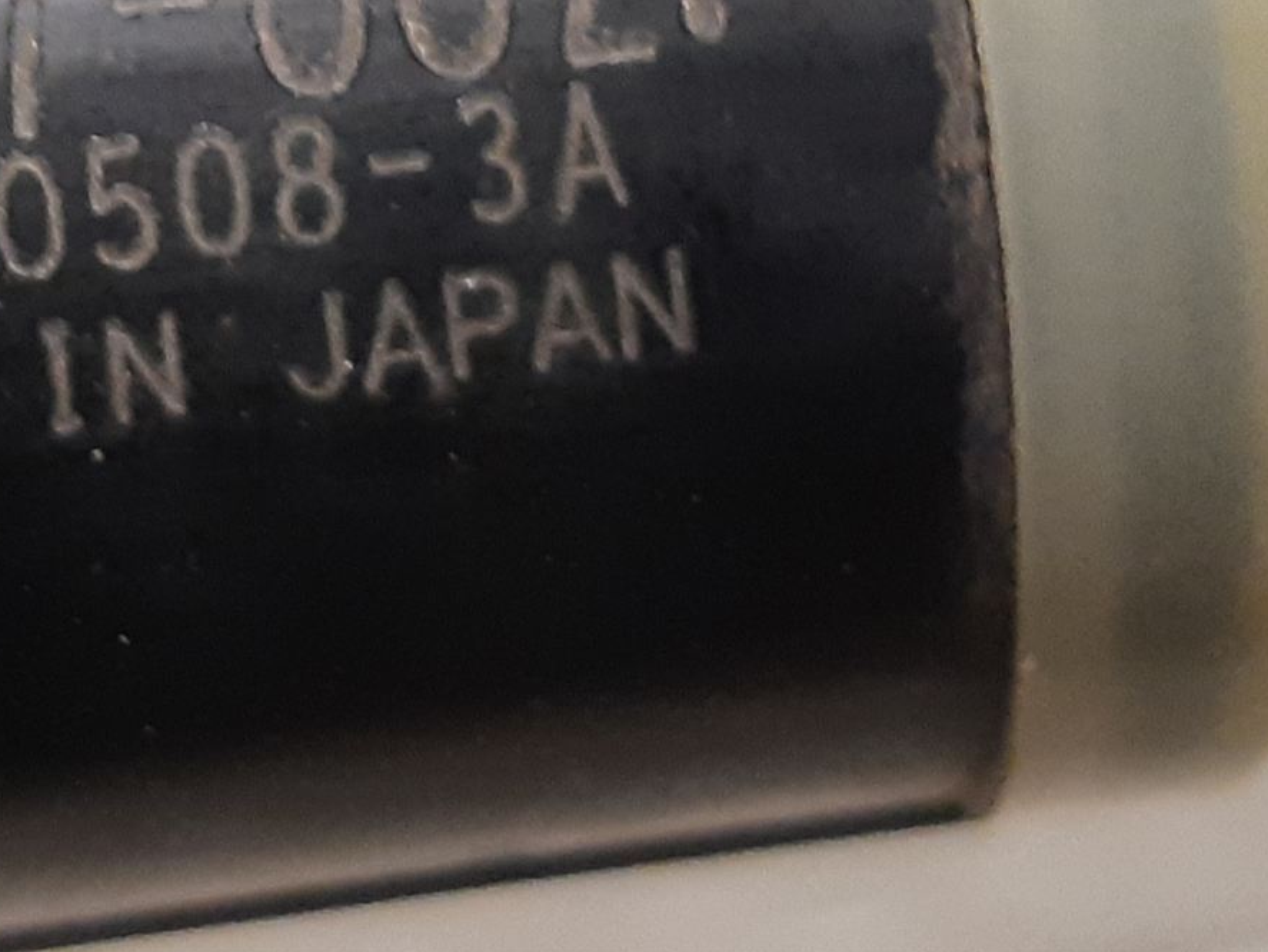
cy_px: -140
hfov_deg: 31.1
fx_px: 2199
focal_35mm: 60
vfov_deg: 22.8
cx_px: 209
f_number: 1.7
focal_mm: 3.93
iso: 250
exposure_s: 1/50
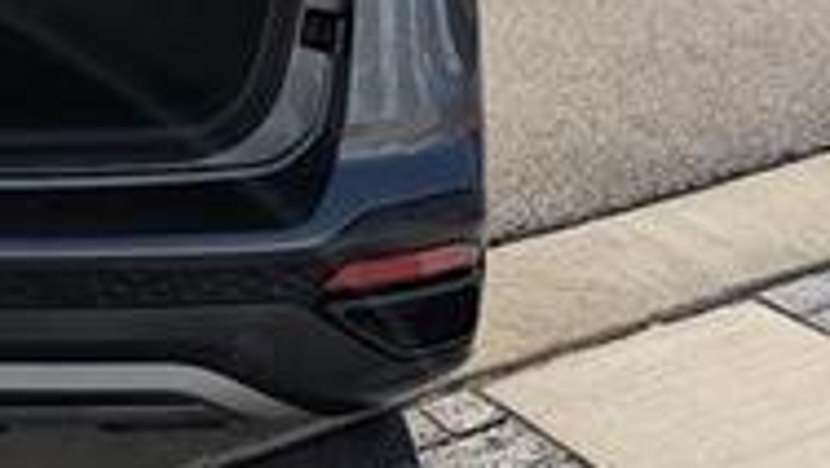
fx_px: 1541
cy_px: -313
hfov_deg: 26.7
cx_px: -168
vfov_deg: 15.4
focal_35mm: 70
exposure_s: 1/2500
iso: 38
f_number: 1.85
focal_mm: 6.81
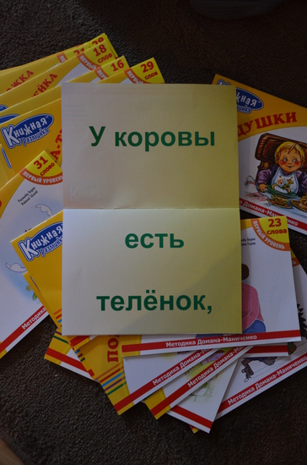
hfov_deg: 25.6
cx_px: 154
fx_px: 675
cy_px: 232
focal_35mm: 52
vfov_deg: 37.9
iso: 1600
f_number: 4.5
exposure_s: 1/15
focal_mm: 35
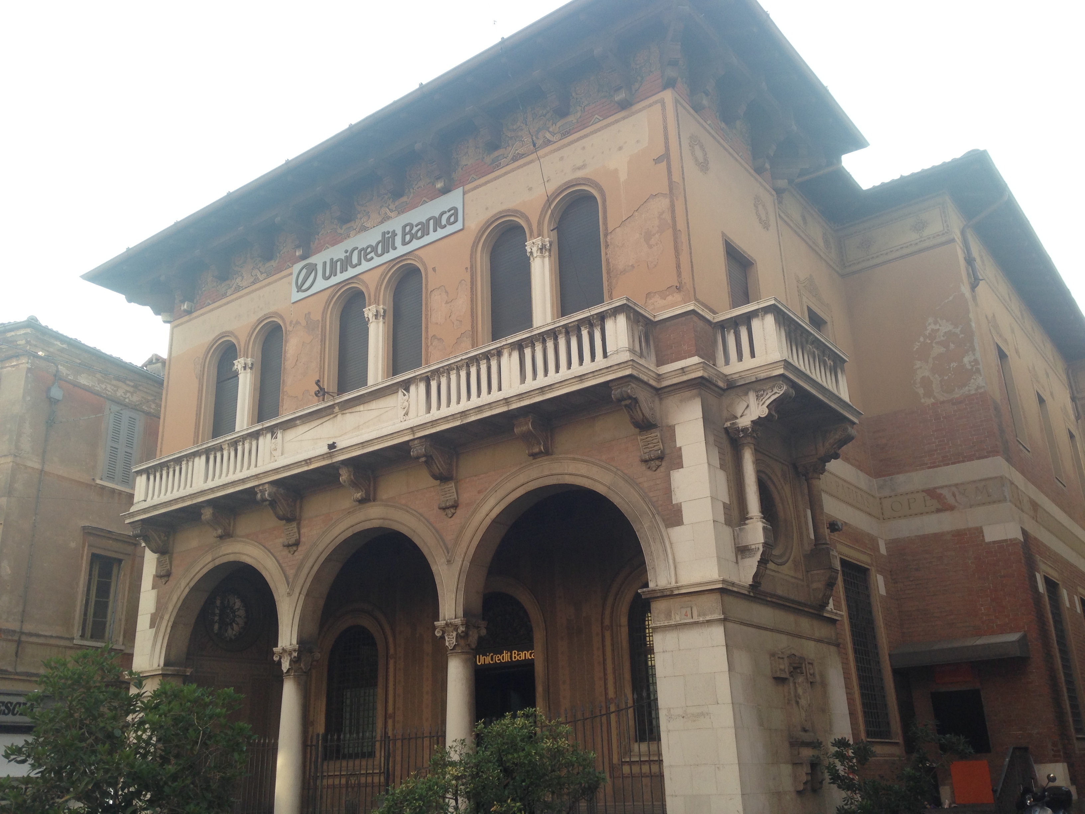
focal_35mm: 33
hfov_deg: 55.4
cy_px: 407
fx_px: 1034
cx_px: 542
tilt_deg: +20.3
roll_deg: -0.3
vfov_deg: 42.9
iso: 50
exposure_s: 1/267
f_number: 2.4
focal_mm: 4.12
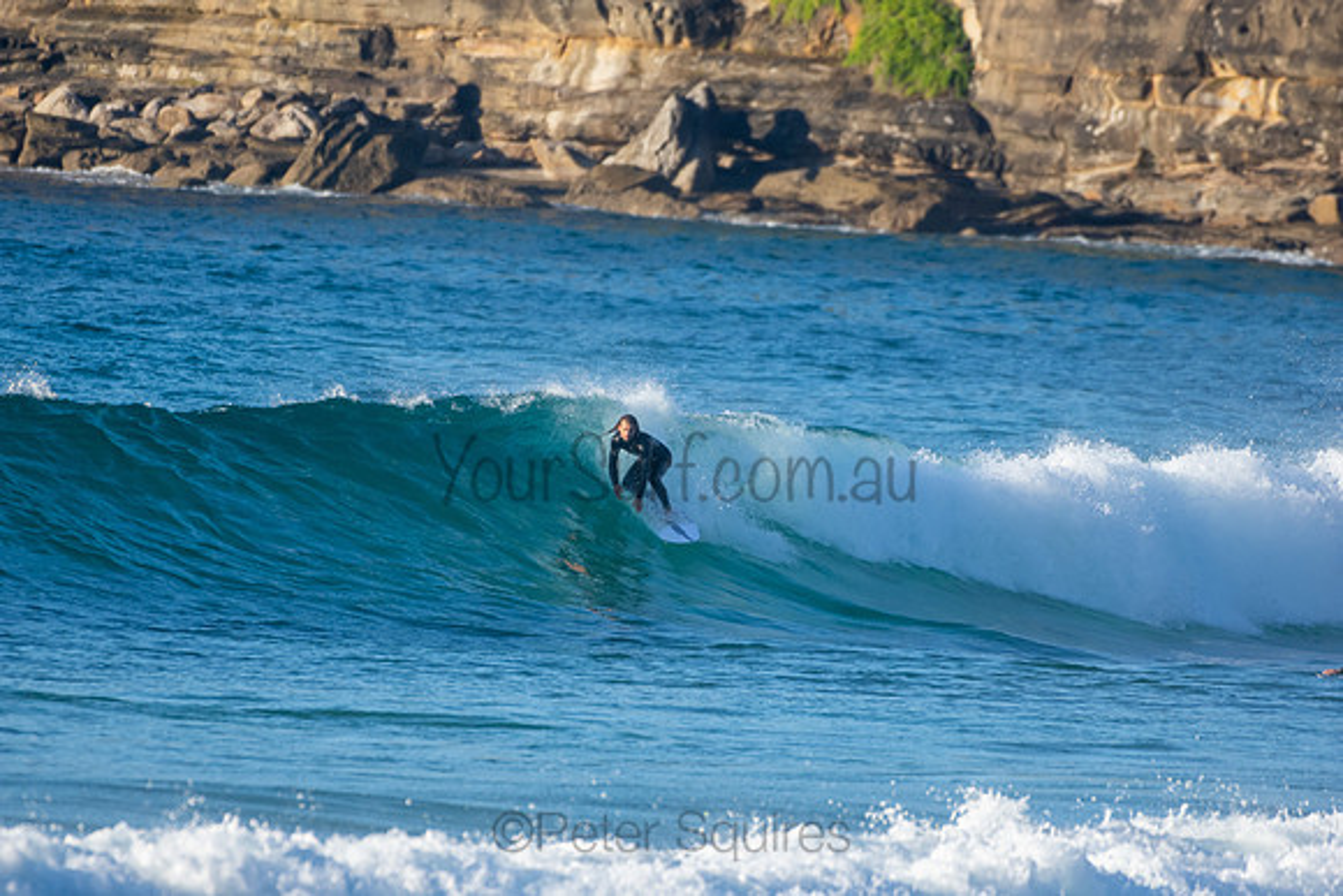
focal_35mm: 750
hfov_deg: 2.7
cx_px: 672
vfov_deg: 1.8
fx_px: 27984
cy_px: 448
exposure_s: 1/1250
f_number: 5.6
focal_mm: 500
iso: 450
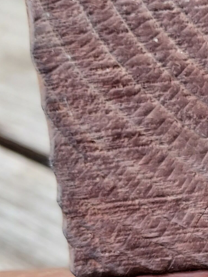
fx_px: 761
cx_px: 371
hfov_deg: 13.9
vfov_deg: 20.2
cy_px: 251
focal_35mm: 95
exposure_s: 1/50
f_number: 1.8
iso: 50
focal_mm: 4.6
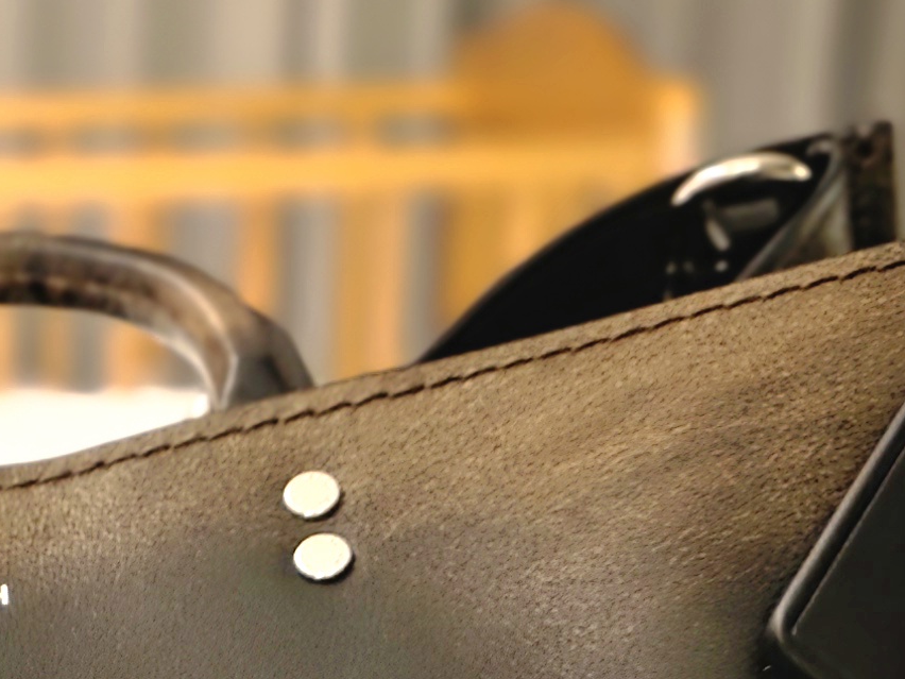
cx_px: -283
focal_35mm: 108
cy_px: 1237
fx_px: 2824
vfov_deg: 12.5
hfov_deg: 17.1
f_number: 1.7
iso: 1600
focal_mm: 6.3
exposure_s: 1/20
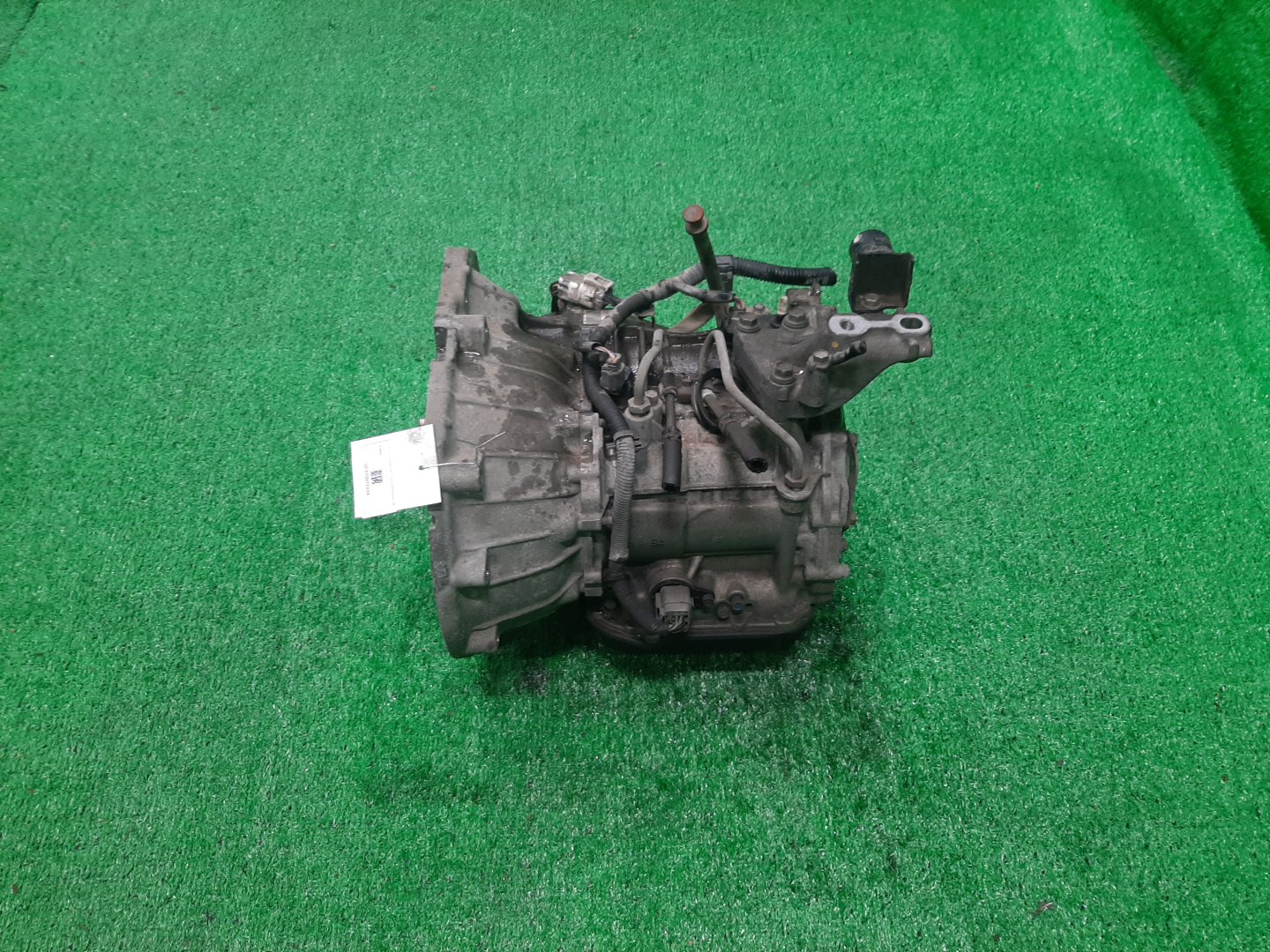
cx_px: 635
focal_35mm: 26
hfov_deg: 67.3
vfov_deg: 53.1
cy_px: 476
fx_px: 954
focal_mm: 3.93
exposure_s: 1/50
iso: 91
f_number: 1.7
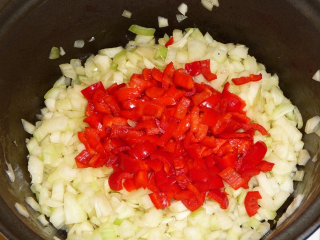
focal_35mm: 43
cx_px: 160
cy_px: 120
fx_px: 398
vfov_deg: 33.6
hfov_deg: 43.9
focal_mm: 7.1
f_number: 4
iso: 100
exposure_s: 1/30
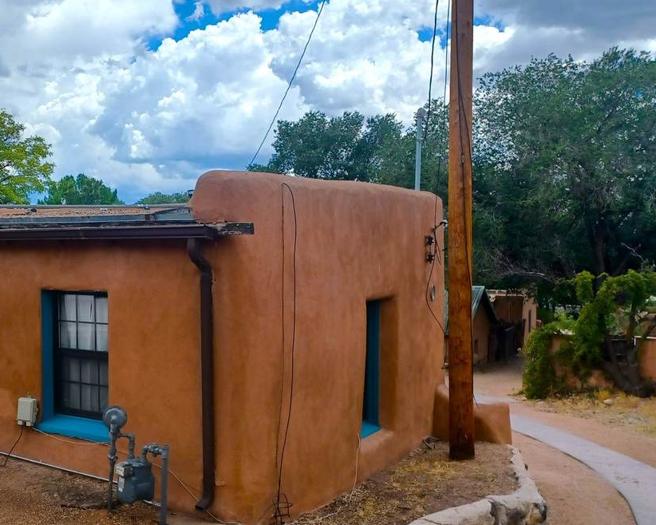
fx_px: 738
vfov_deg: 39.1
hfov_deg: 46.5
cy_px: 284
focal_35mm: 38
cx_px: 177
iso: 32
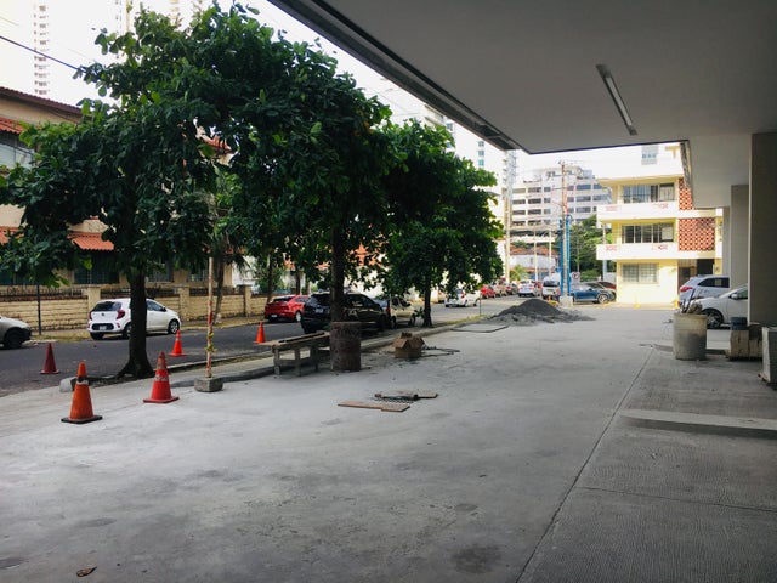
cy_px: 292
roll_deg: -0.8
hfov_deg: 61.7
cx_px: 388
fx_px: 651
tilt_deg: -2.7
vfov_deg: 48.2
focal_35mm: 29
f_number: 2.2
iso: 25
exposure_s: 1/363
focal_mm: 4.15
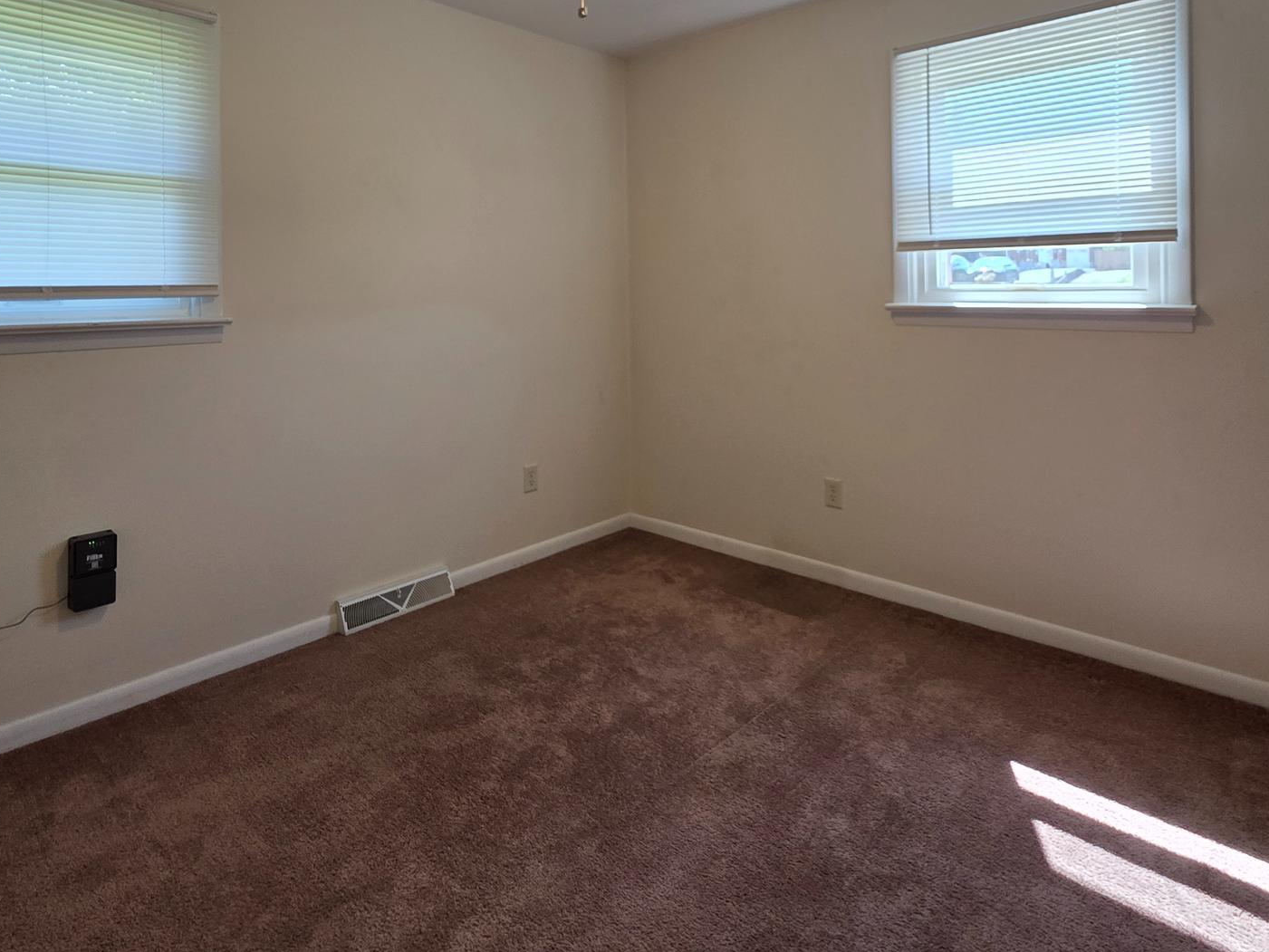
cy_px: 289
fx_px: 697
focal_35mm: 19
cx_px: 639
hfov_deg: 84.7
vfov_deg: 66.1
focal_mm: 2.2
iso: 80
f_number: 1.9
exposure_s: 1/120
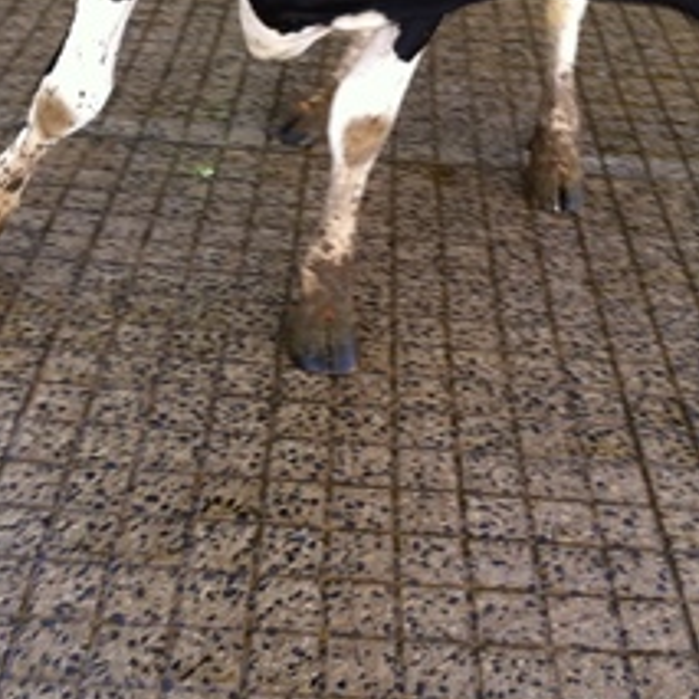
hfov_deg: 29.4
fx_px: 1325
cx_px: 256
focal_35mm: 58
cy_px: 323
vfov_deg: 29.5
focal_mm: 3.85
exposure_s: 1/155
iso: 80
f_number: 2.8
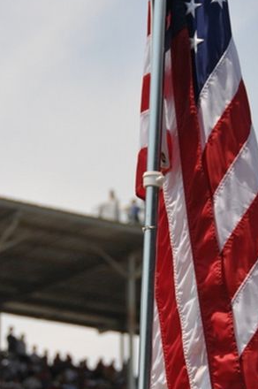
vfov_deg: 10.8
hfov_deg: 7.2
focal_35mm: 191
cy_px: 288
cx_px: 137
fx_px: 2060
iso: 400
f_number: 4.8
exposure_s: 1/3200
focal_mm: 56
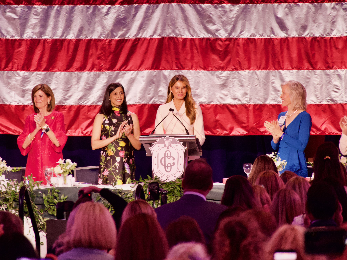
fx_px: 2807
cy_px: 130
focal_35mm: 280
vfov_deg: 5.3
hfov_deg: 7.1
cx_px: 174
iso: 2000
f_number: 5.6
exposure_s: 1/100
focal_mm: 140
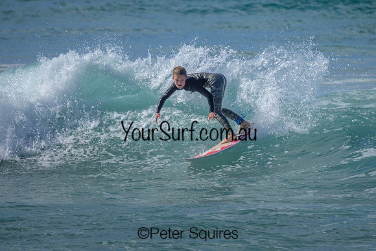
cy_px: 98
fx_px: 11477
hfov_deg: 1.9
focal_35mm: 1099
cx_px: 258
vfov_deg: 1.3
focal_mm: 800
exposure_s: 1/2000
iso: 250
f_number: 6.3
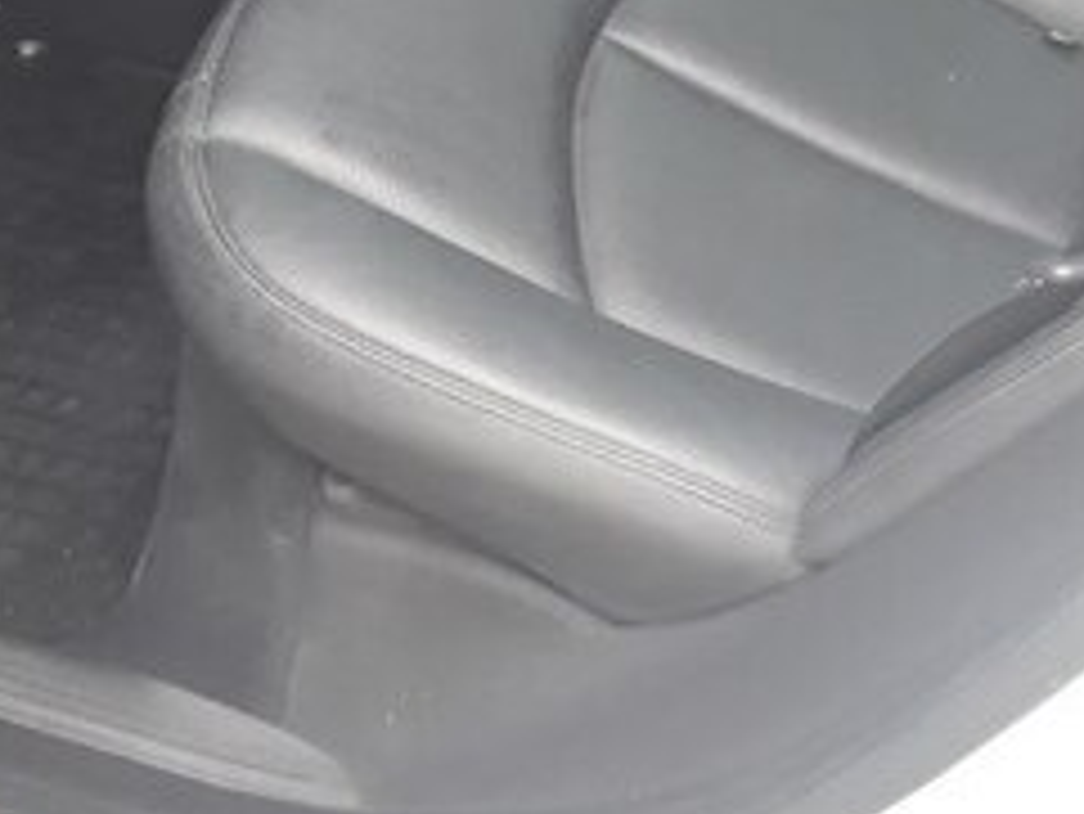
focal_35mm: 74
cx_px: 670
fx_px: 2318
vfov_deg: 18.4
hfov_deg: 26.2
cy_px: -281
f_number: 1.9
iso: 125
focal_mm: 3.6
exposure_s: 1/33
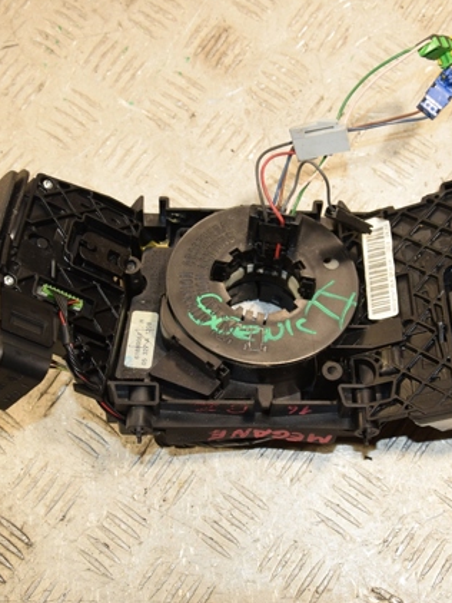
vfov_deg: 35.1
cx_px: 265
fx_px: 952
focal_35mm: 55
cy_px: 301
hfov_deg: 26.7
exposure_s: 1/200
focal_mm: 25
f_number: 6.3
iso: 800
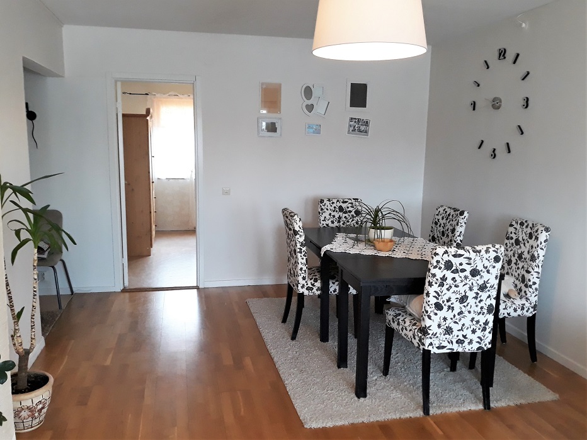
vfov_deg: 51.4
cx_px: 294
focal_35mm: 27
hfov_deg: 65.3
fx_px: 458
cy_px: 220
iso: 160
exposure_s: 1/50
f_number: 1.7
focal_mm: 3.71
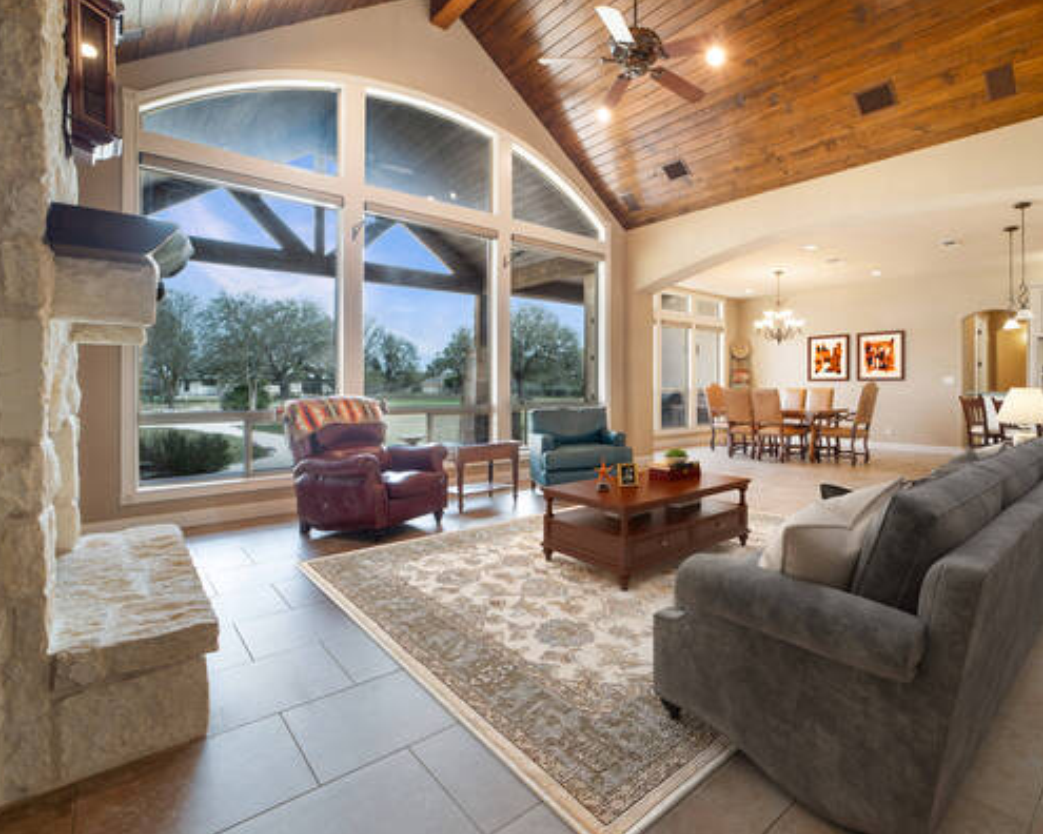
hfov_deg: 87.6
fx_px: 525
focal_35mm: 17
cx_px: 662
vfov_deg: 77.0
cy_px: 408
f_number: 8
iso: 160
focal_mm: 14
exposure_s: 1/2
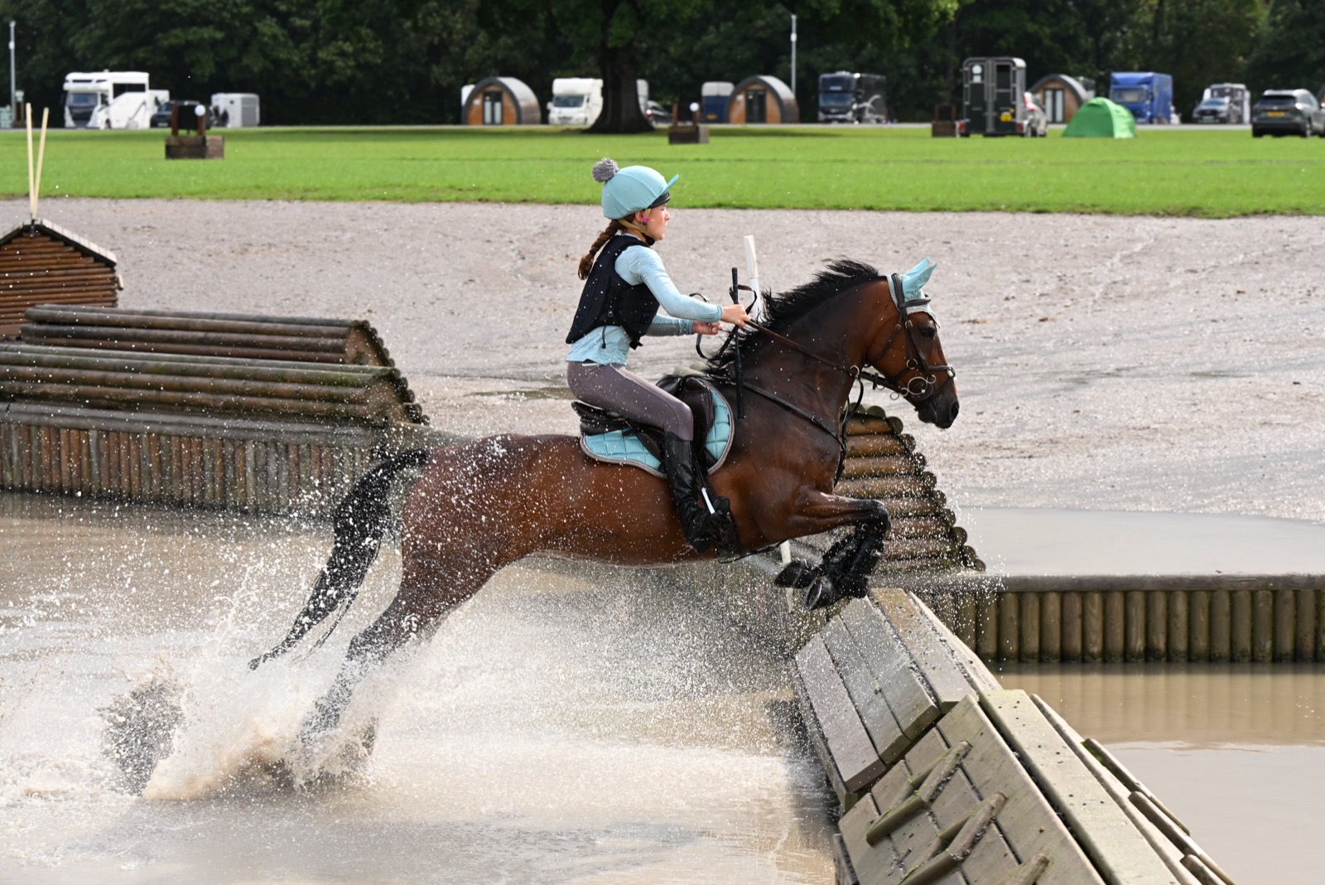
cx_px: 662
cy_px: 442
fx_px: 4050
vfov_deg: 12.5
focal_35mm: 110
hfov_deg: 18.6
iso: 1000
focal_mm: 110
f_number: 7.1
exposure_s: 1/1250
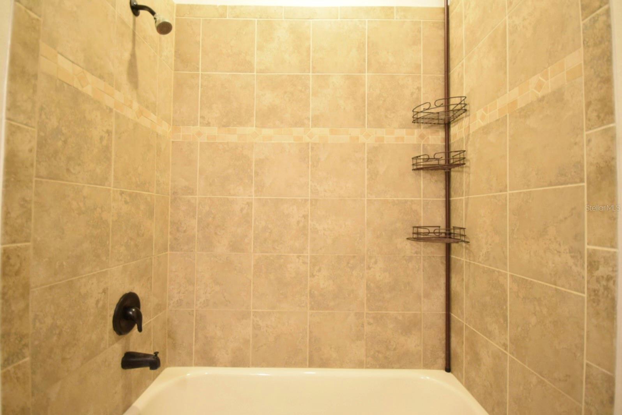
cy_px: 208
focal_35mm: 15
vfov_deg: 77.3
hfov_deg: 100.4
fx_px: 259
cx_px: 311
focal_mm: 10
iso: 3200
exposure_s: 1/60
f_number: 4
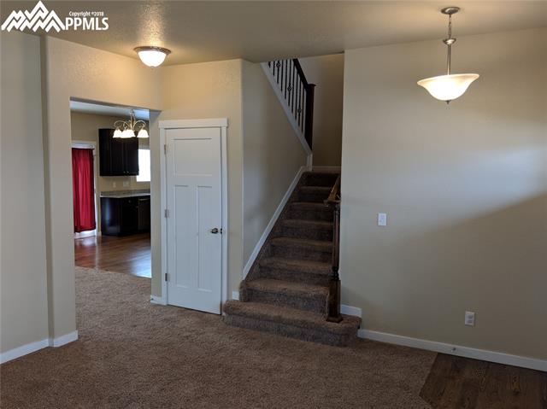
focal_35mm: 27
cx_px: 274
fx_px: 426
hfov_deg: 65.4
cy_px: 204
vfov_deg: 51.3
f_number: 1.8
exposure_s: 1/120
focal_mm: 4.44
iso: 72
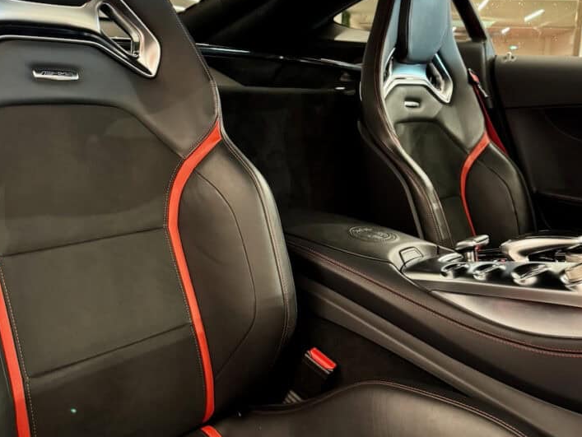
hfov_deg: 51.3
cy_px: 189
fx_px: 606
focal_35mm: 36
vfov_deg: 39.6
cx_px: 293
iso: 800
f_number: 1.8
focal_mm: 6.8
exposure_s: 1/25
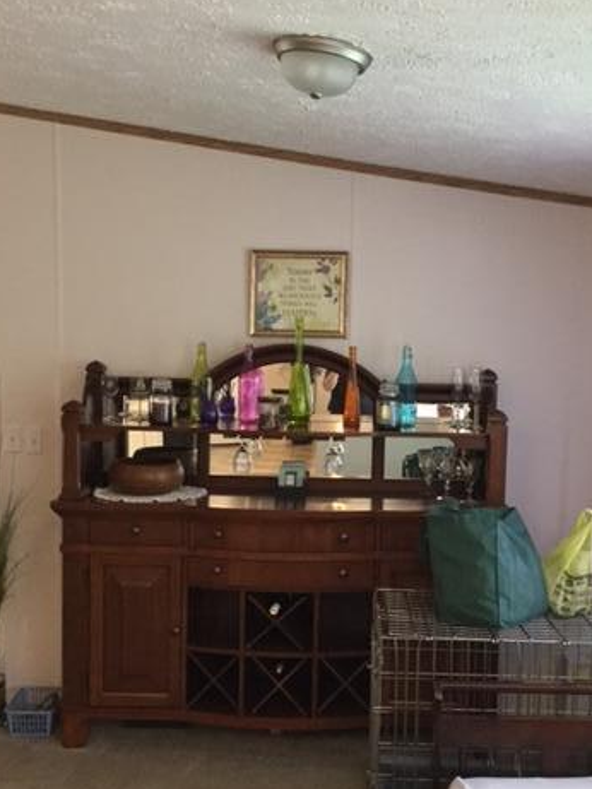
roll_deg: +0.0
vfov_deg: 43.8
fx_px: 980
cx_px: 337
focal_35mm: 43
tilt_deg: -6.9
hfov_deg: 33.6
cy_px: 428
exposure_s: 1/24
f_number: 2.4
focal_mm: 3.3
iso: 200
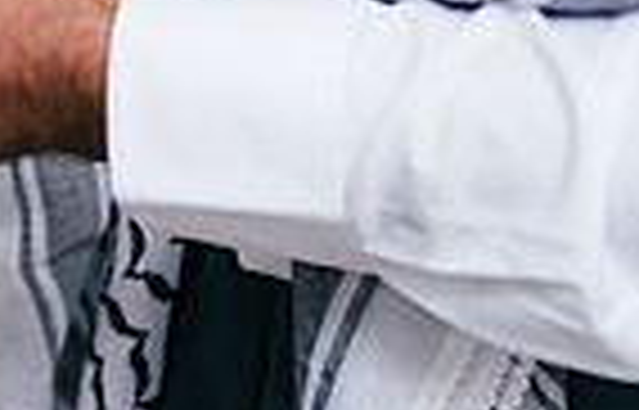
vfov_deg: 5.2
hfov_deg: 8.0
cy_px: -77
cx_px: -358
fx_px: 4473
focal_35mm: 255
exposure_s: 1/250
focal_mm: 50
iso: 125
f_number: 1.4
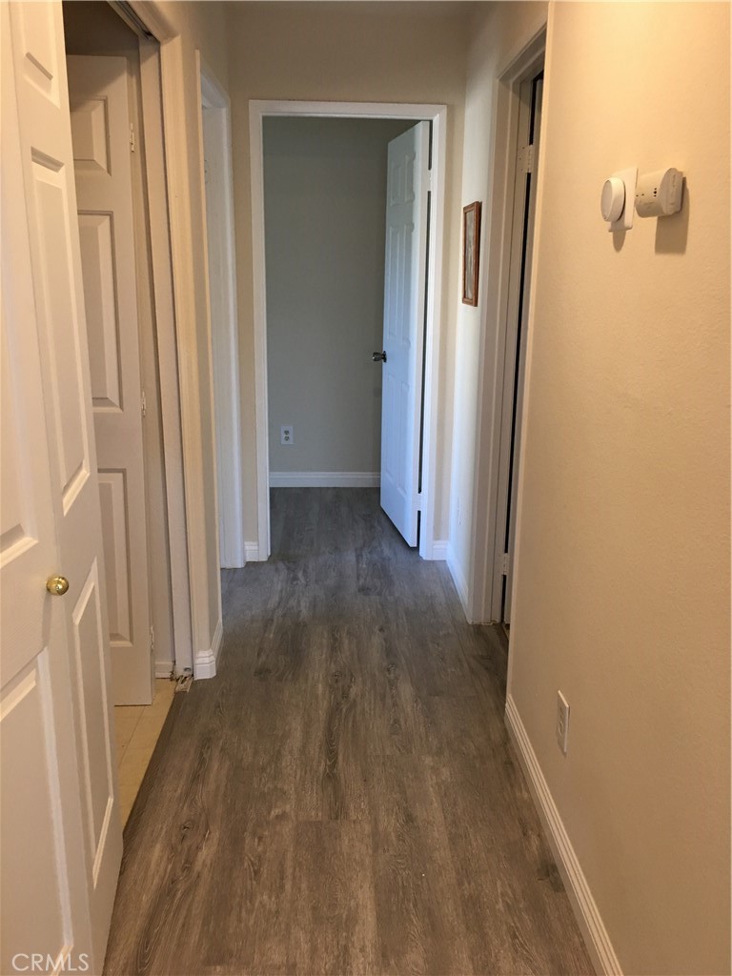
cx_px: 366
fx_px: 818
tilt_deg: -13.9
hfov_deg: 48.2
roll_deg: -0.5
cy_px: 488
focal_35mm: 29
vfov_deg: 61.7
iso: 50
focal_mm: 4.15
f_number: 2.2
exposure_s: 1/15
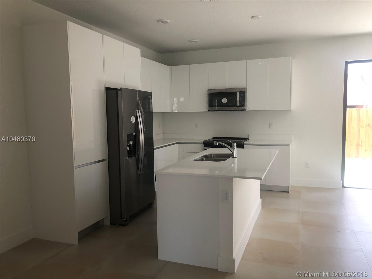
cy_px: 140
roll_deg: +1.2
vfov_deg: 49.7
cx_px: 186
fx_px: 301
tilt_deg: -5.7
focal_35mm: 28
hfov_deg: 63.4
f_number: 1.8
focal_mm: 4
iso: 20
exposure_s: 1/40
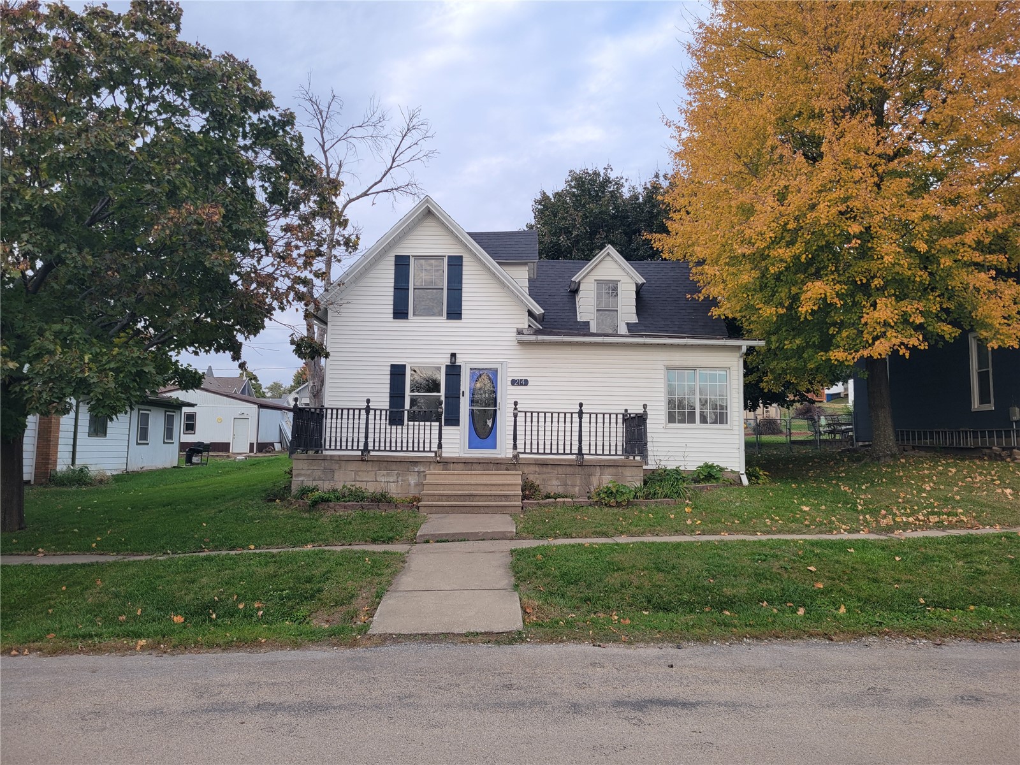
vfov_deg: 53.1
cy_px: 382
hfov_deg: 67.3
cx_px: 510
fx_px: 766
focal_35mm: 26
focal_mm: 5.4
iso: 40
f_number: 1.8
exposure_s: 1/152
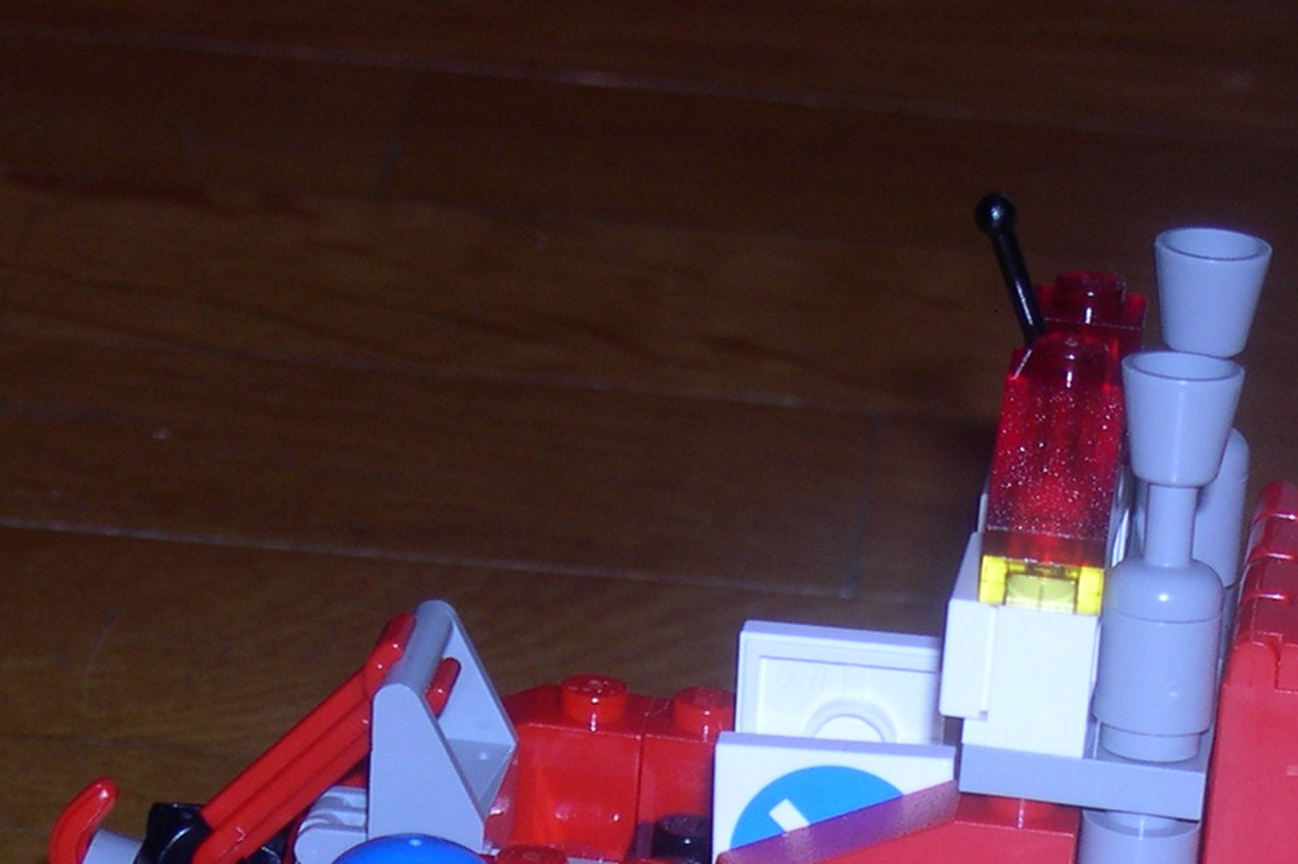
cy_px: 1136
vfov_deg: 6.4
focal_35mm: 212
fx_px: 7641
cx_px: 872
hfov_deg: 9.7
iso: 100
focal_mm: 18.4
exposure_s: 1/60
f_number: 4.4
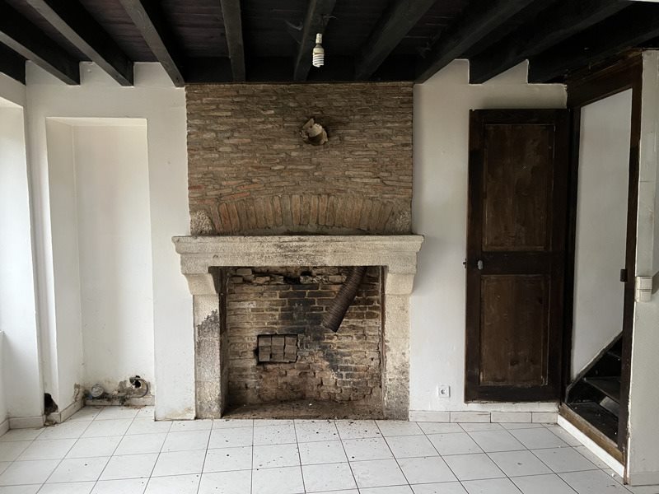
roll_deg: -0.1
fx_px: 495
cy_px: 247
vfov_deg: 53.1
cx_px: 330
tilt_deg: -6.0
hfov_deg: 67.3
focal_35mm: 26
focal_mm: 5.1
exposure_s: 1/50
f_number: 1.6
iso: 500
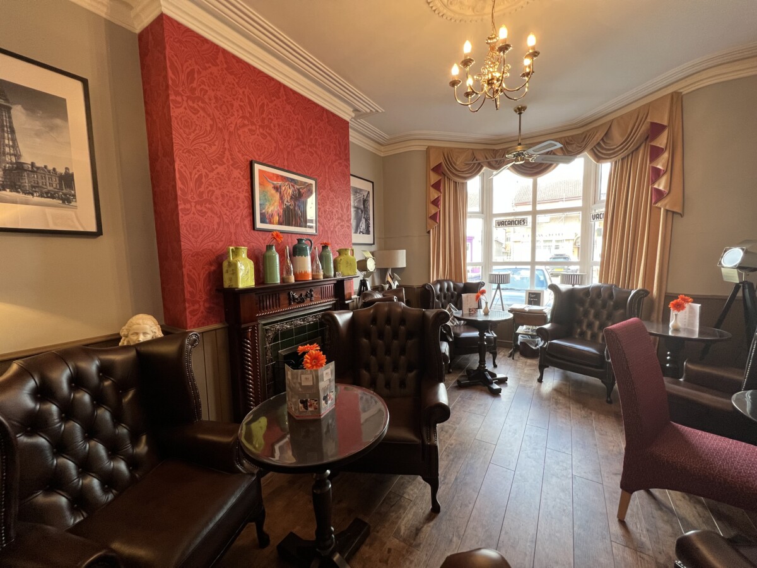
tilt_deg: -5.4
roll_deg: +0.9
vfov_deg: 89.9
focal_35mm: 13
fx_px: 284
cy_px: 284
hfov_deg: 106.2
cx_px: 378
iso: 250
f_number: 1.8
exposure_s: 1/100
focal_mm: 1.57
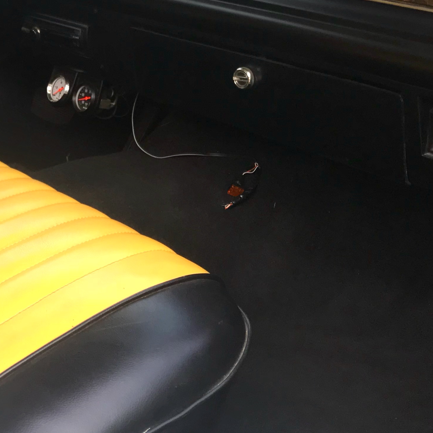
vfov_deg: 25.0
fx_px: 962
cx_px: -44
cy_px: 92
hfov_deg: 23.7
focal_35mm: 68
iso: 32
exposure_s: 1/100
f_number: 1.8
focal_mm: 3.99
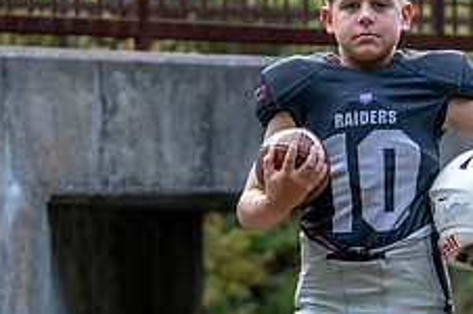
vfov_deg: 7.6
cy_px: 275
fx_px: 2362
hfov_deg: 11.4
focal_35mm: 180
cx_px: 364
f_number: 2.8
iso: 250
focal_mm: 70
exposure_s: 1/320
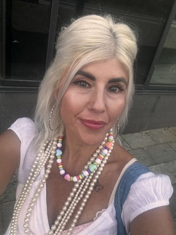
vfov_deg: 60.0
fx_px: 203
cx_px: 88
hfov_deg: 46.8
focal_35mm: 30
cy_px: 118
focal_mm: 2.71
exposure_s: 1/60
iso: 100
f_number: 2.2
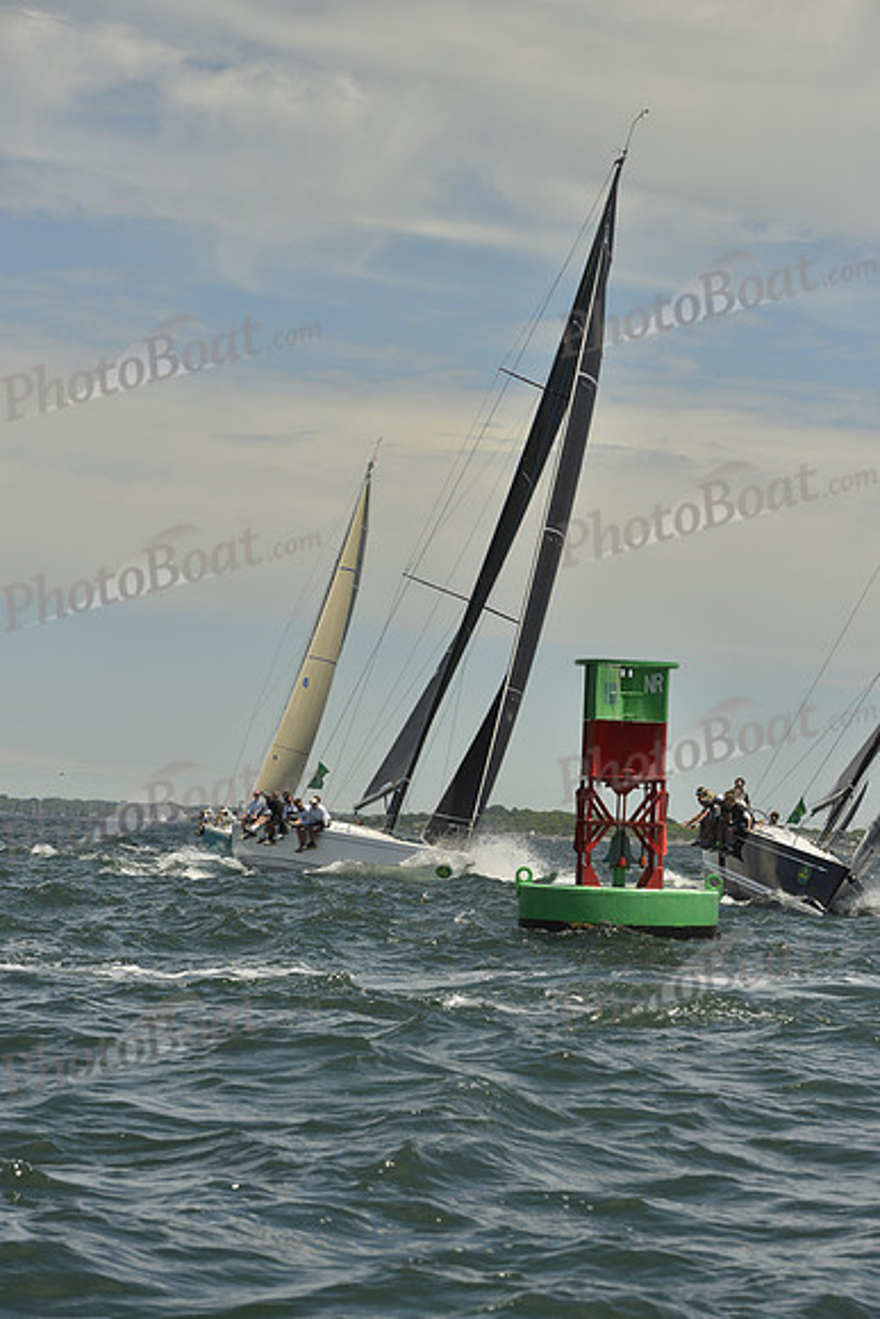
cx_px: 440
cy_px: 660
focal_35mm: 112
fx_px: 4104
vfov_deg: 18.3
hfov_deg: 12.2
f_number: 9
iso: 280
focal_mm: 112
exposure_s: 1/1600
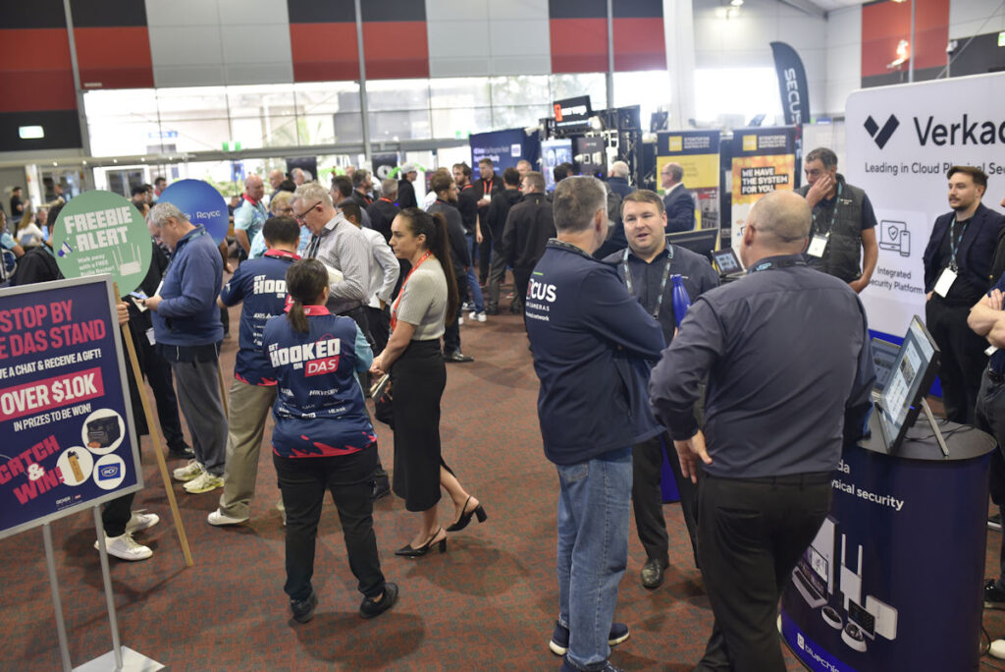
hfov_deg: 54.4
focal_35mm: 35
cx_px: 502
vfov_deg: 37.9
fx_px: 978
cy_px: 336
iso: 800
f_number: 2.5
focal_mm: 35
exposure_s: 1/60
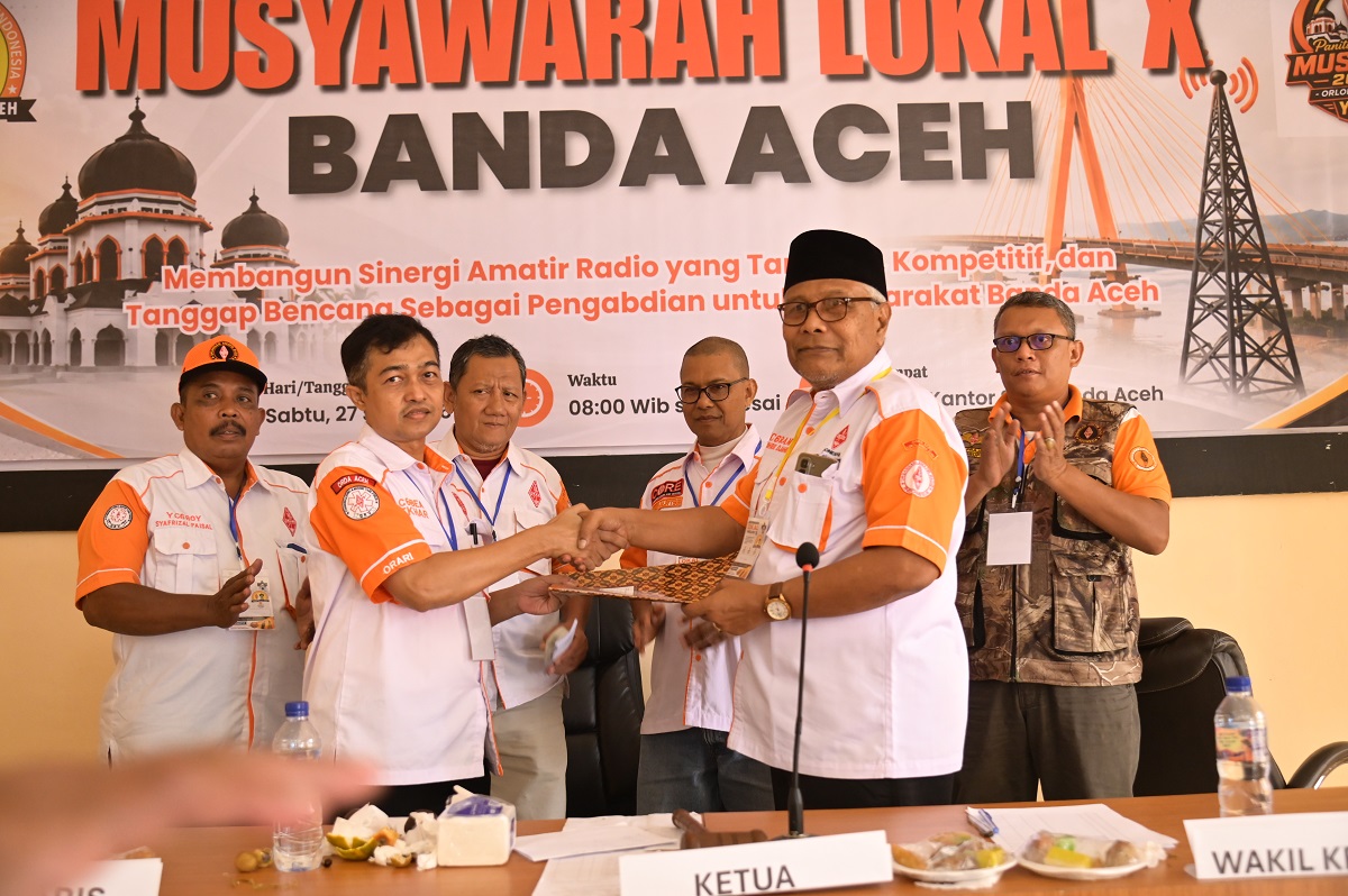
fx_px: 1422
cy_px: 448
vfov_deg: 35.0
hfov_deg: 50.7
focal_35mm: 38
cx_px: 674
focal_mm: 38
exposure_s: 1/125
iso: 3200
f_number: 4
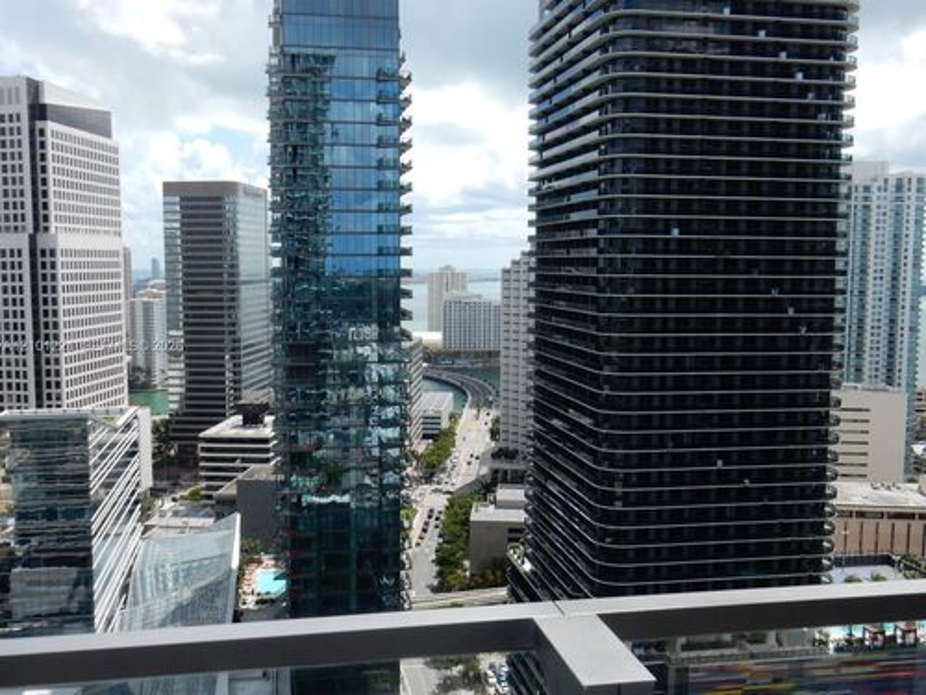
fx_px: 963
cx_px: 463
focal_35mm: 36
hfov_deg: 51.4
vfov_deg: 39.7
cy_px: 348
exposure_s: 1/1250
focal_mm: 6.4
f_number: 4
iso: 125
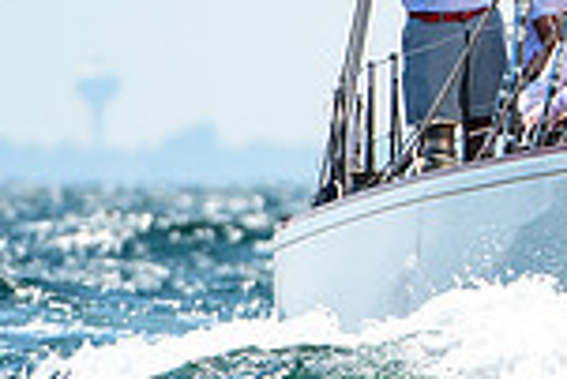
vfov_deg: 0.6
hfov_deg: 0.9
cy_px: -49
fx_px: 36574
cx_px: 953
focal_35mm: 2320
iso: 400
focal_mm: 360
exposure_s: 1/3200
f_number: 5.6
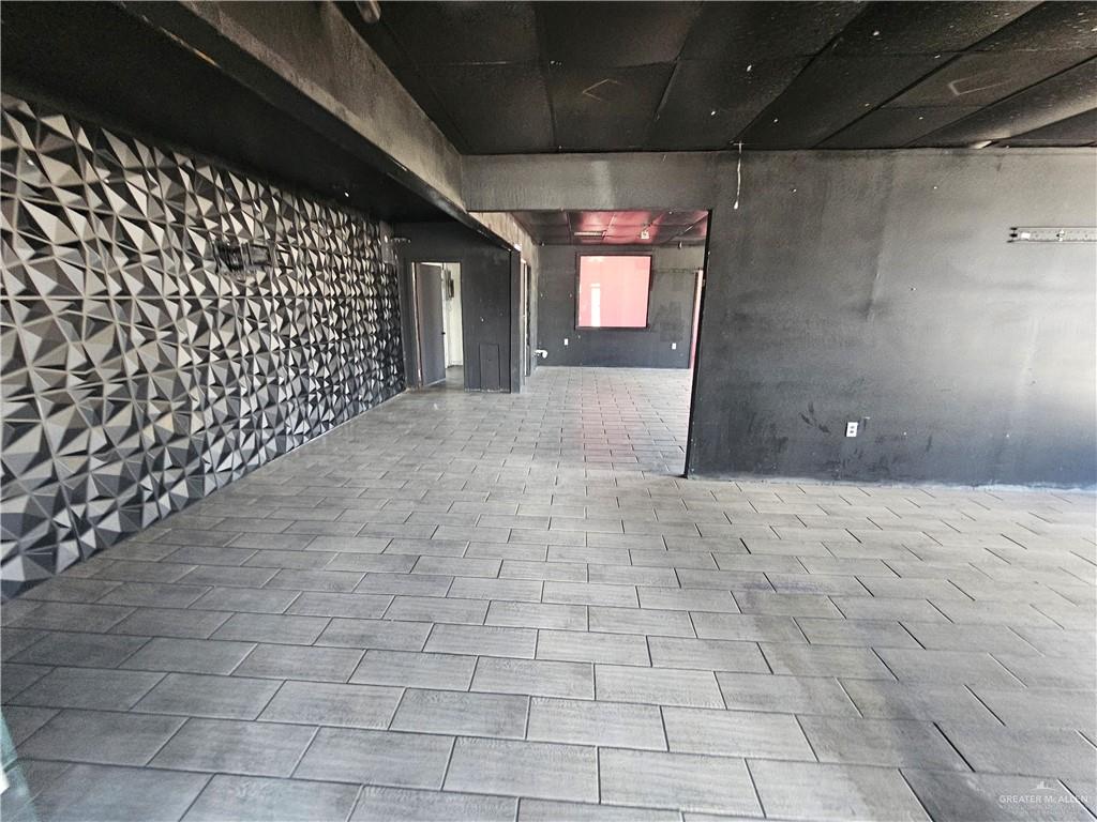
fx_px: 412
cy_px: 411
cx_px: 548
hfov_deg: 106.2
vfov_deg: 89.9
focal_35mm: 13
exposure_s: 1/30
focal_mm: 2.2
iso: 400
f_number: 2.2
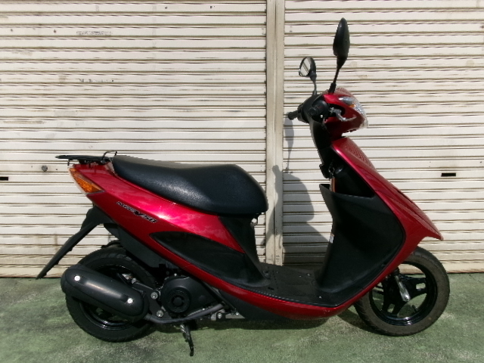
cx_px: 242
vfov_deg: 49.7
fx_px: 391
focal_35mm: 28
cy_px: 182
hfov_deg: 63.4
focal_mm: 5.1
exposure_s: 1/180
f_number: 10.8
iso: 100
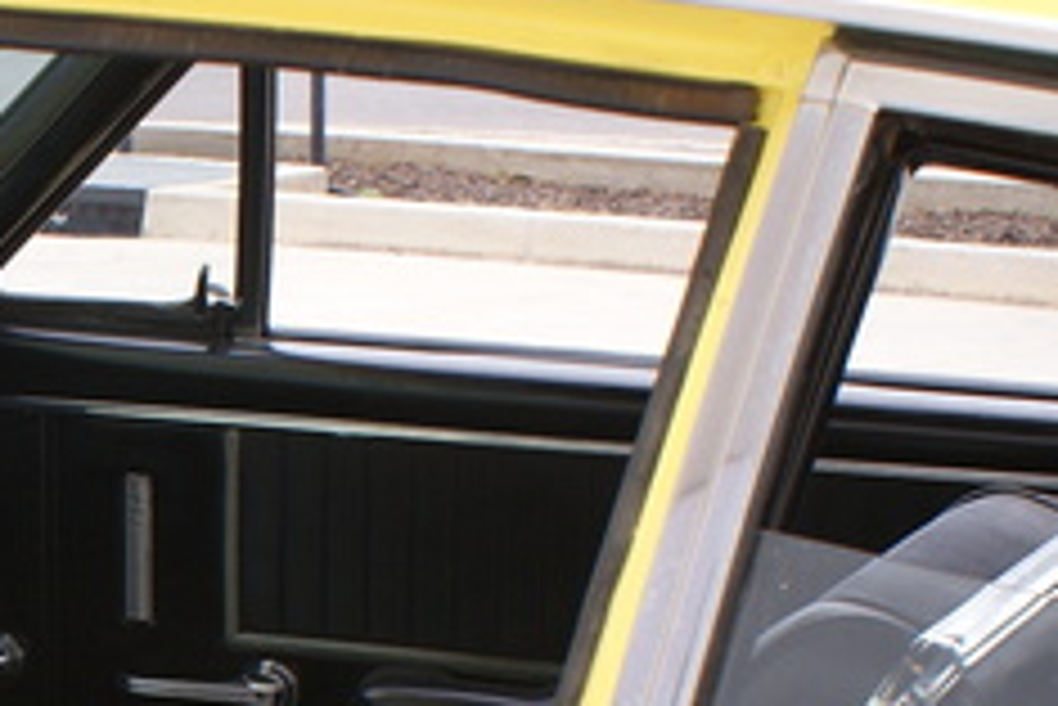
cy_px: 1012
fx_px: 3911
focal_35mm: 133
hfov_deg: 14.9
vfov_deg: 10.0
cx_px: -203
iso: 100
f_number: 8
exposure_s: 1/60
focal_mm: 26
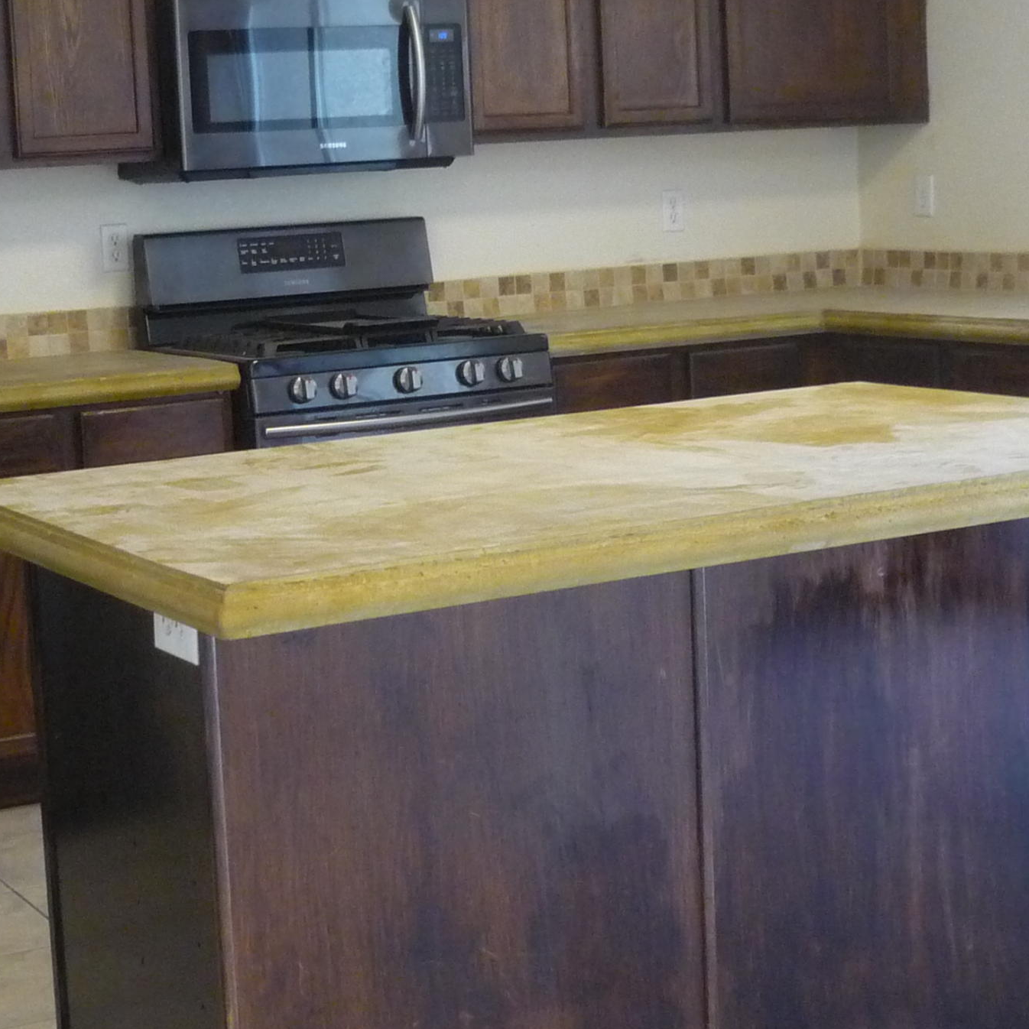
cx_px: 317
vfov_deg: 26.4
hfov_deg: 26.3
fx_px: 2186
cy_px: 387
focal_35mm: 65
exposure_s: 1/25
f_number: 2.8
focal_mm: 5.5
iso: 400
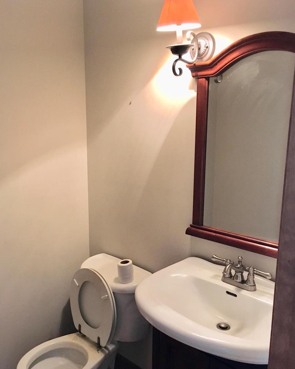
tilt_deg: -10.5
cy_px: 198
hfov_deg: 47.1
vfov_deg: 57.1
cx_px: 150
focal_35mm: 31
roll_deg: +0.3
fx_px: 338
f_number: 2.2
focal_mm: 4.15
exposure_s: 1/15
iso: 200
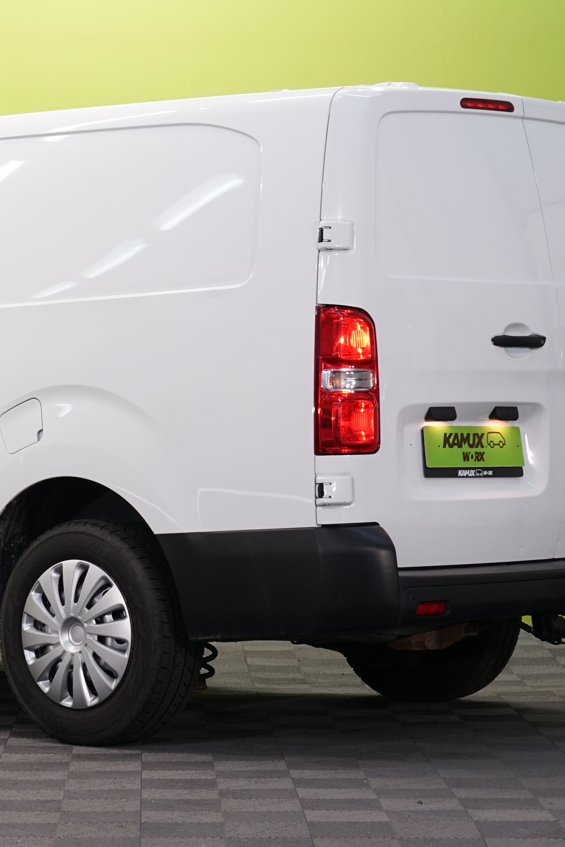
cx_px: 41
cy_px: 413
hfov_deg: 10.8
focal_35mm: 126
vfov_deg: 16.3
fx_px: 2966
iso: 320
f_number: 5.6
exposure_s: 1/30
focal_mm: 65
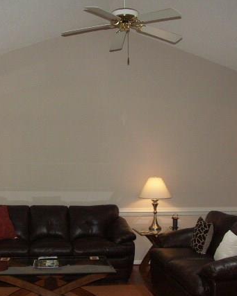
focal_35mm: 41
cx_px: 65
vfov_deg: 44.7
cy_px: 164
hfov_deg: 35.8
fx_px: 360
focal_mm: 7.21
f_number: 2.8
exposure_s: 1/50
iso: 200
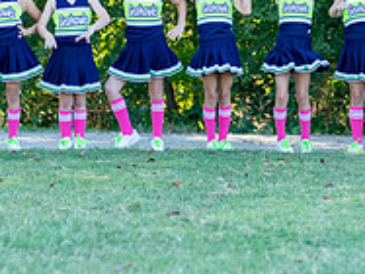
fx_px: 1707
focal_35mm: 162
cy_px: 25
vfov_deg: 9.1
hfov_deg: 12.0
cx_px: 392
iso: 250
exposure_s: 1/1000
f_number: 2.2
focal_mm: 50
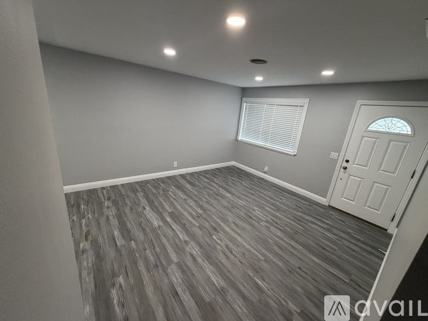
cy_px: 160
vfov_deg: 85.7
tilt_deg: -16.1
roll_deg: -5.5
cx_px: 214
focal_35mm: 14
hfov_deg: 102.1
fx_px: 173
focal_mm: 2.22
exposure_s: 1/114
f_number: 2.2
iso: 320
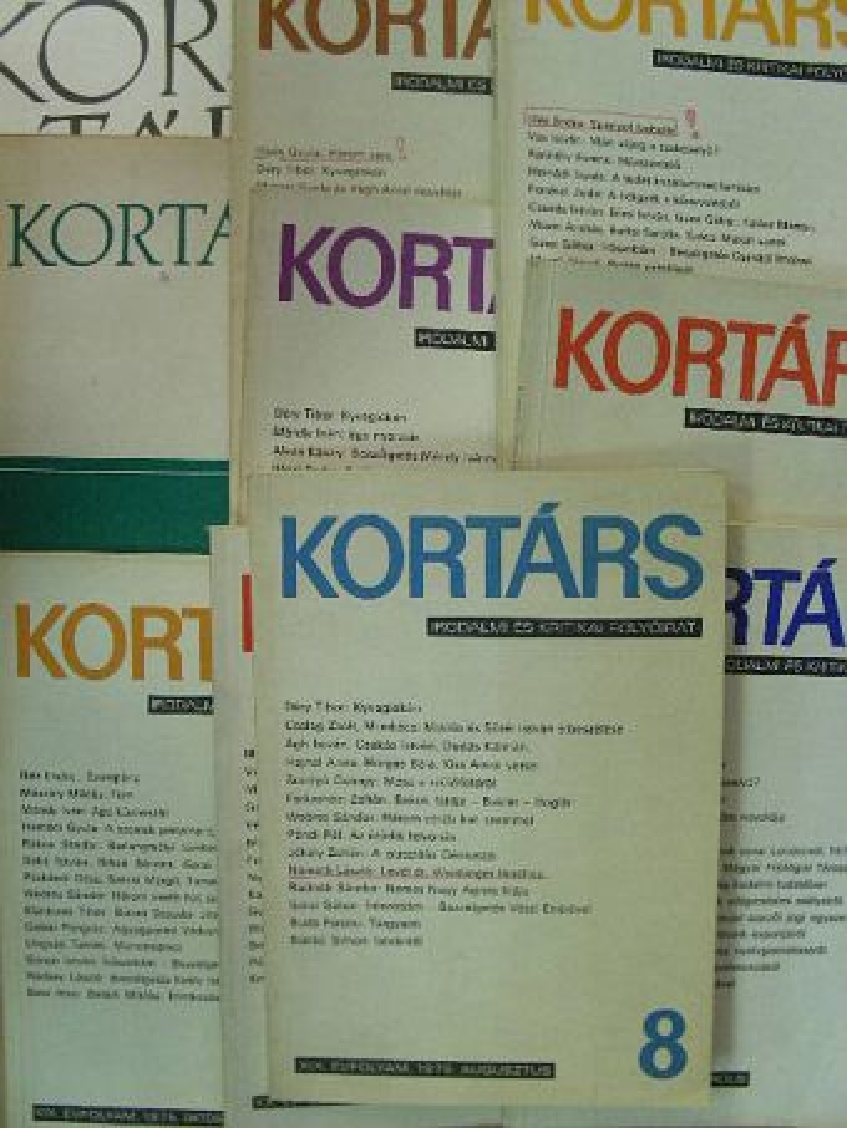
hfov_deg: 35.2
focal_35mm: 41
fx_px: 1337
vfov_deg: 45.8
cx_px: 424
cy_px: 564
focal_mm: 6.8
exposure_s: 1/24.1
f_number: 3.5
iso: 200
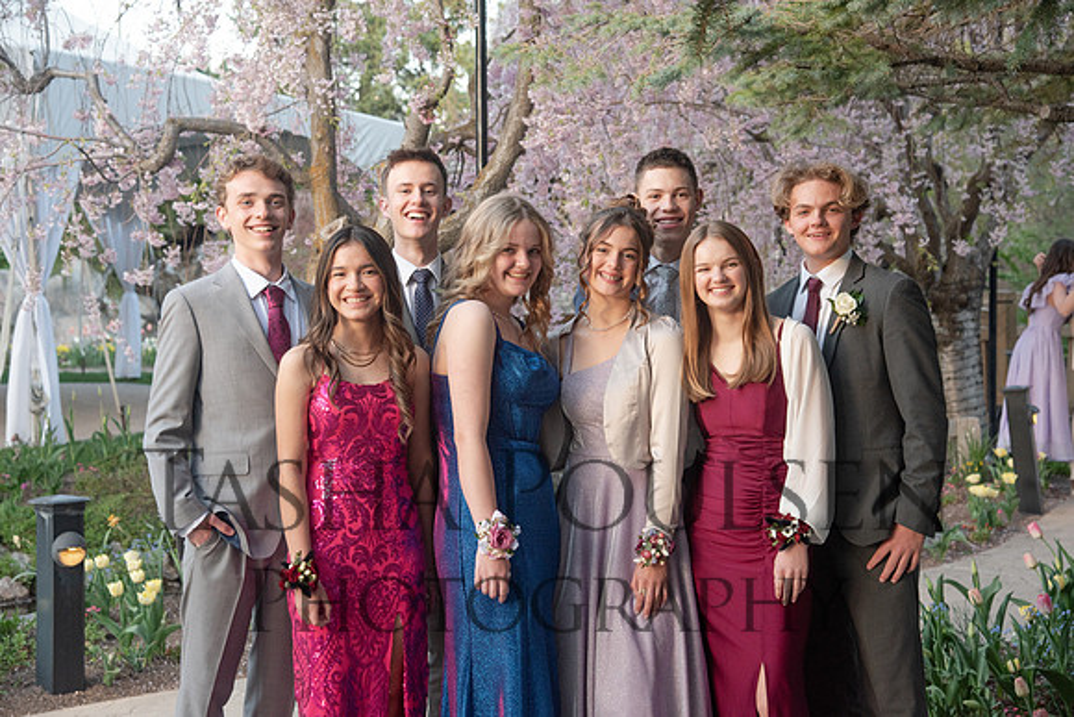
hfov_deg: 32.4
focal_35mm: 62
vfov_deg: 21.9
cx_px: 537
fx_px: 1850
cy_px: 358
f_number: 5.6
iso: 800
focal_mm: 62
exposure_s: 1/125
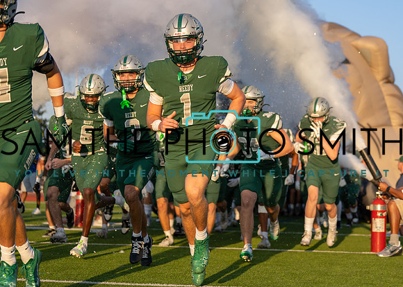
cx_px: 259
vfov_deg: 16.2
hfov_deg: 22.4
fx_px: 1013
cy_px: 124
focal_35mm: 88
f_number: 2.8
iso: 160
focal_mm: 70
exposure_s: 1/1600
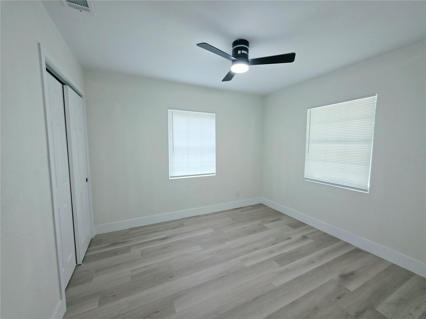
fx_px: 160
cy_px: 160
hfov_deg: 106.2
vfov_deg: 89.9
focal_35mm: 13
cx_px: 213
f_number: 1.9
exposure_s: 1/120
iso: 160
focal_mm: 2.2
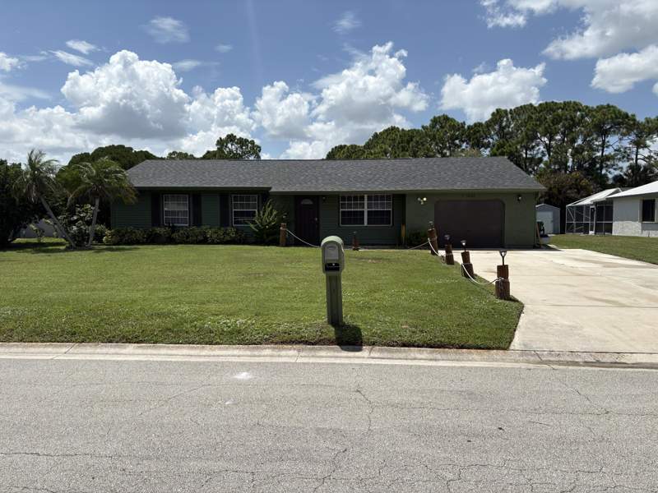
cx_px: 329
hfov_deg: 67.3
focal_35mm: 26
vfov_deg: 53.1
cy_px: 246
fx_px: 494
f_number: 1.6
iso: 50
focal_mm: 5.96
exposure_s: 1/6329
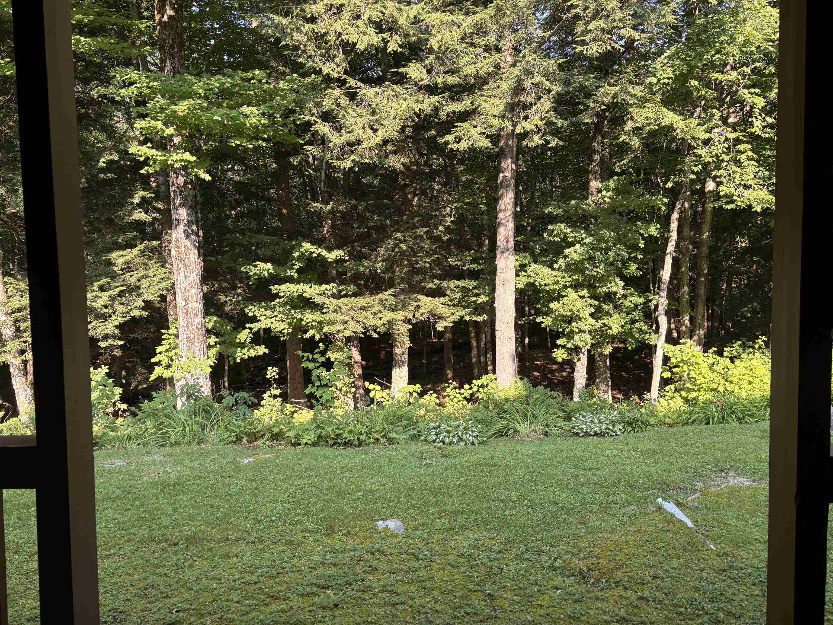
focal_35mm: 26
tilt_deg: -4.0
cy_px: 312
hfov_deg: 67.3
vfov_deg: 53.1
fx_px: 626
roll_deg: +0.9
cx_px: 416
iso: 40
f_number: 1.6
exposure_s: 1/196
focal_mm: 5.96
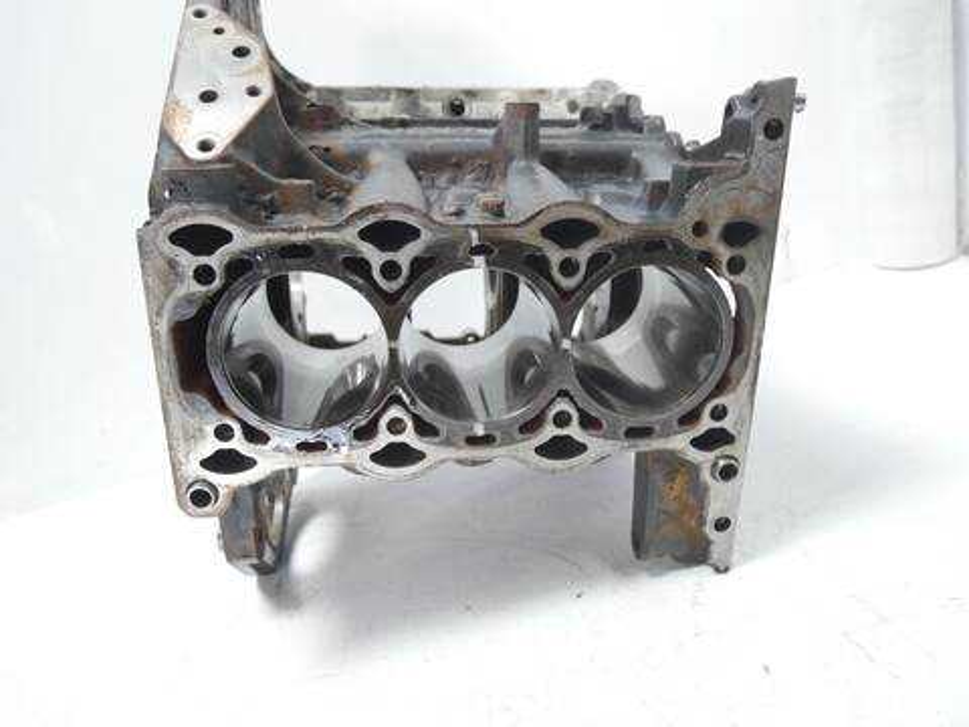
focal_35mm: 24
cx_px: 484
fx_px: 672
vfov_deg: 56.8
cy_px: 364
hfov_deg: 71.6
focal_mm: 12
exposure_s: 1/60
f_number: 3.5
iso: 1250
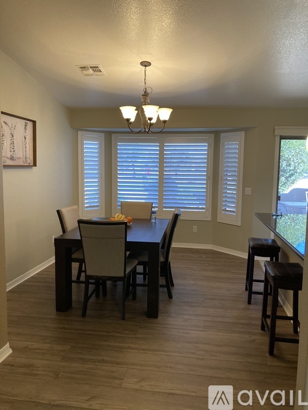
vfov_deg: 63.5
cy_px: 205
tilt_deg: -5.5
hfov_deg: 49.7
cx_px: 154
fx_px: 332
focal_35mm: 28
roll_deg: -0.9
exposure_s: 1/60
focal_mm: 3.99
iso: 160
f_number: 1.8
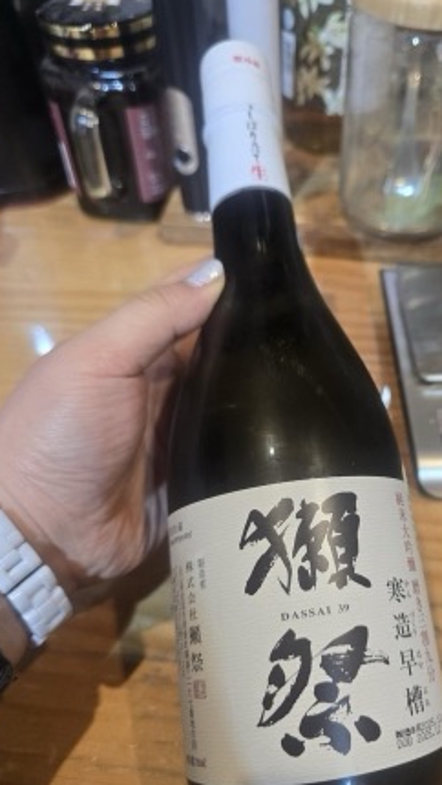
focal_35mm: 28
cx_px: 305
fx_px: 583
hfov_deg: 40.8
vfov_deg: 67.7
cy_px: 436
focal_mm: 6.3
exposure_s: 1/120
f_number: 1.7
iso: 320
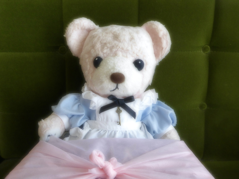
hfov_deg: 71.6
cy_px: 90
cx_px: 120
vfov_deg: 56.8
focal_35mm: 24
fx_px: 166
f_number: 3.3
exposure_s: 1/25
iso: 400
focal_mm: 4.3
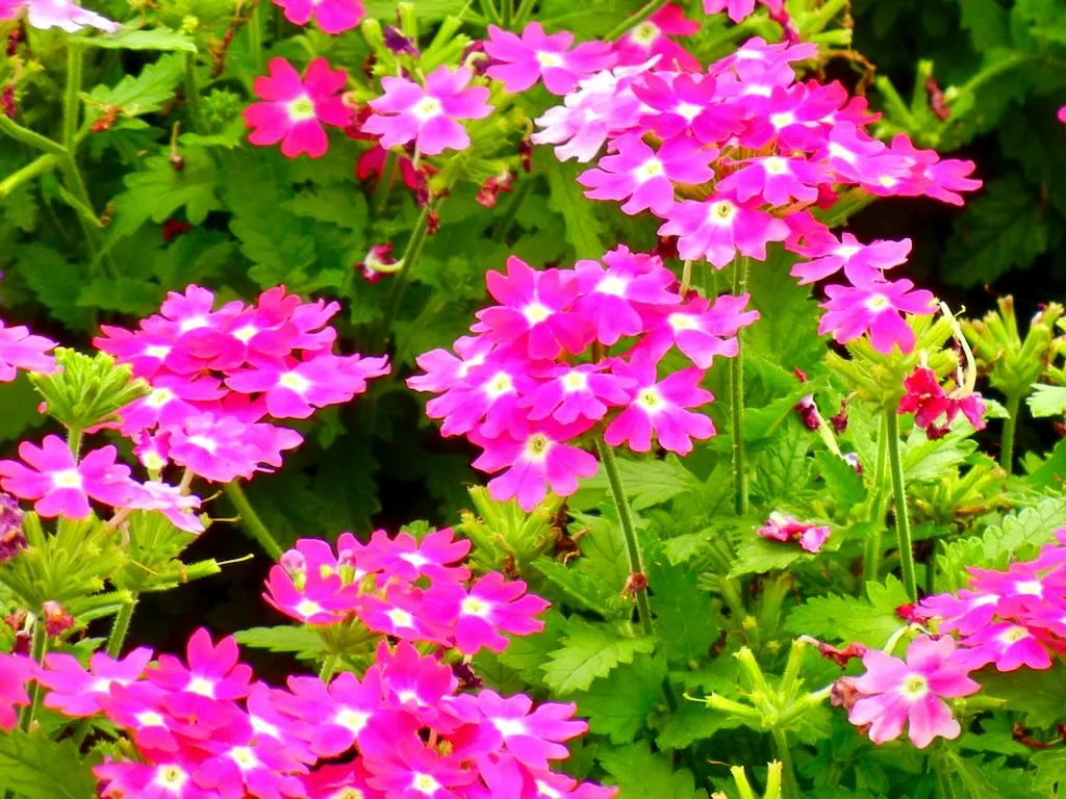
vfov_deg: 5.7
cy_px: 400
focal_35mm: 262
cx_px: 533
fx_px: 8068
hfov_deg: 7.6
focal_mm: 47.2
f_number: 5.1
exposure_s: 1/91
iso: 160
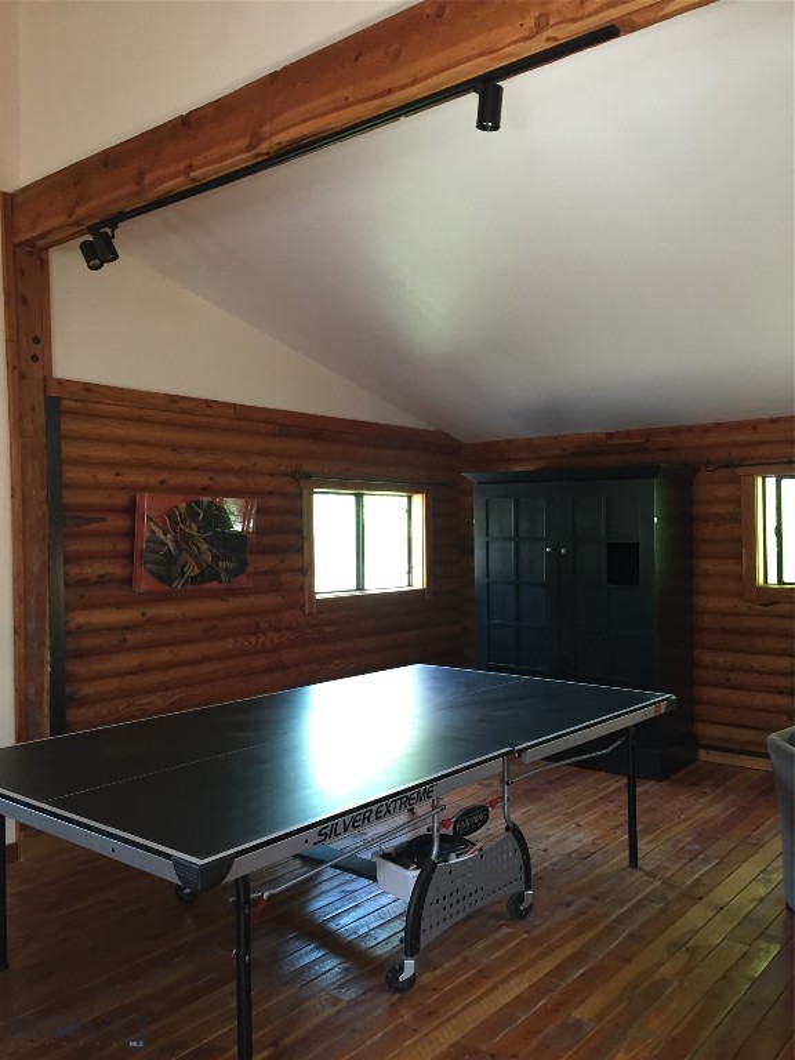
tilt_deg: +2.3
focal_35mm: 29
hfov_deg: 48.2
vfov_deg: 61.7
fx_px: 888
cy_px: 530
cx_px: 398
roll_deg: +1.1
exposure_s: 1/30
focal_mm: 4.15
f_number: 2.2
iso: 100
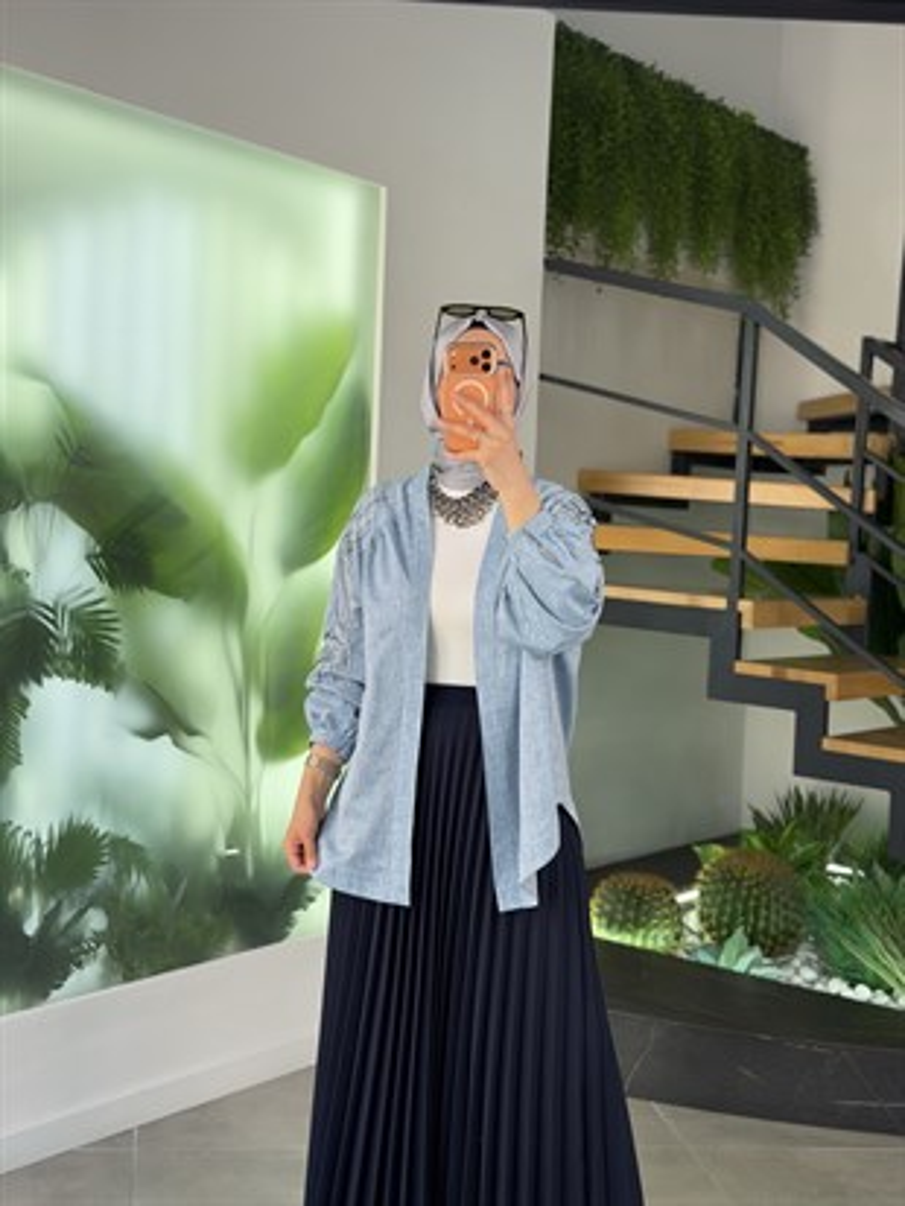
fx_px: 1672
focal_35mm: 48
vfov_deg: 39.6
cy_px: 603
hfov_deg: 30.3
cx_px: 452
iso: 64
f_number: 1.78
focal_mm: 6.76
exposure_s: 1/201
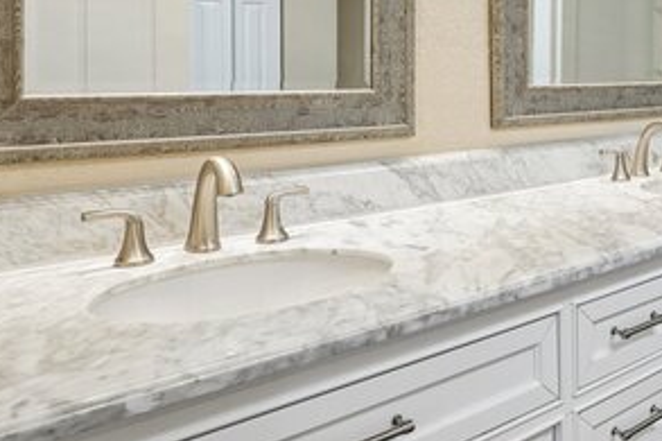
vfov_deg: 36.0
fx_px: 643
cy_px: 62
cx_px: 635
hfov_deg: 47.0
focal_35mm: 35
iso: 400
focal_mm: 16
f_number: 8
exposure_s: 1/30
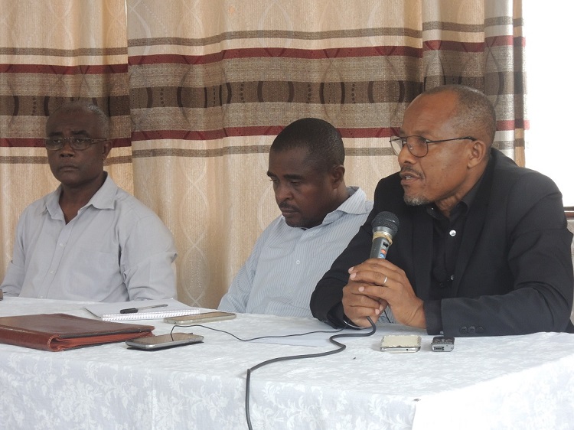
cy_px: 215
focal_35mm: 85
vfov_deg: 17.4
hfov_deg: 23.0
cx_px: 287
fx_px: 1409
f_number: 5
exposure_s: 1/40
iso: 400
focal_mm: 15.2
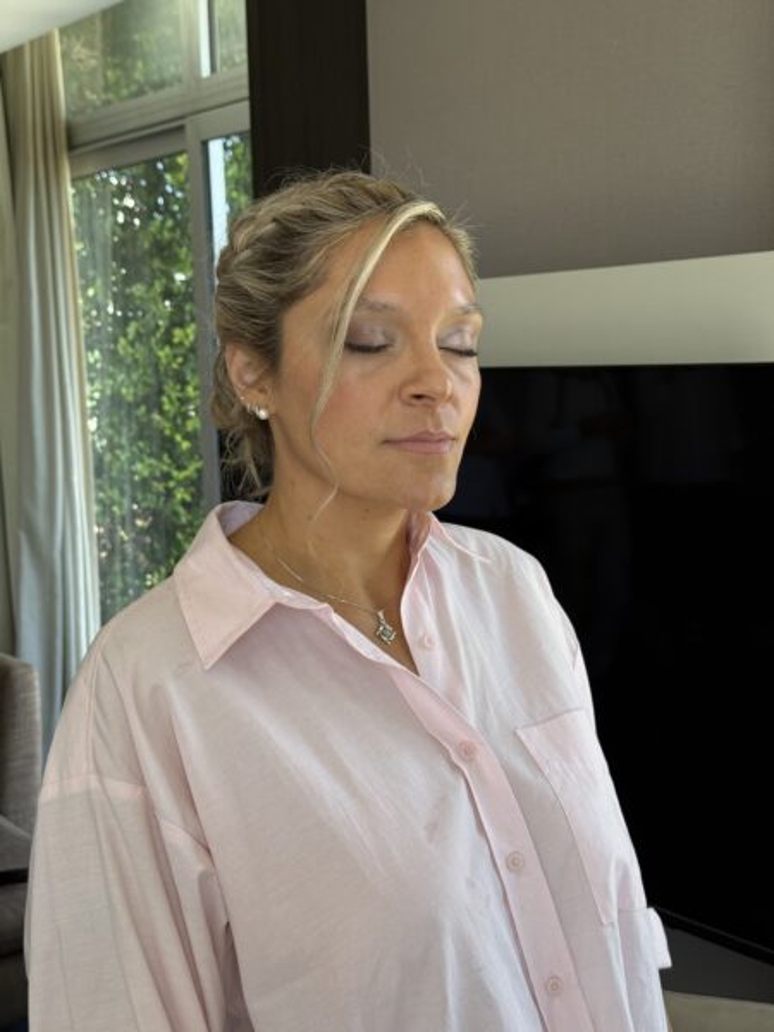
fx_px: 1431
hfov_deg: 30.3
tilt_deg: -6.5
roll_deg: +1.8
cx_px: 387
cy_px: 516
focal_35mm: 48
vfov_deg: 39.7
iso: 80
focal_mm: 6.76
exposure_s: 1/121
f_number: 1.78
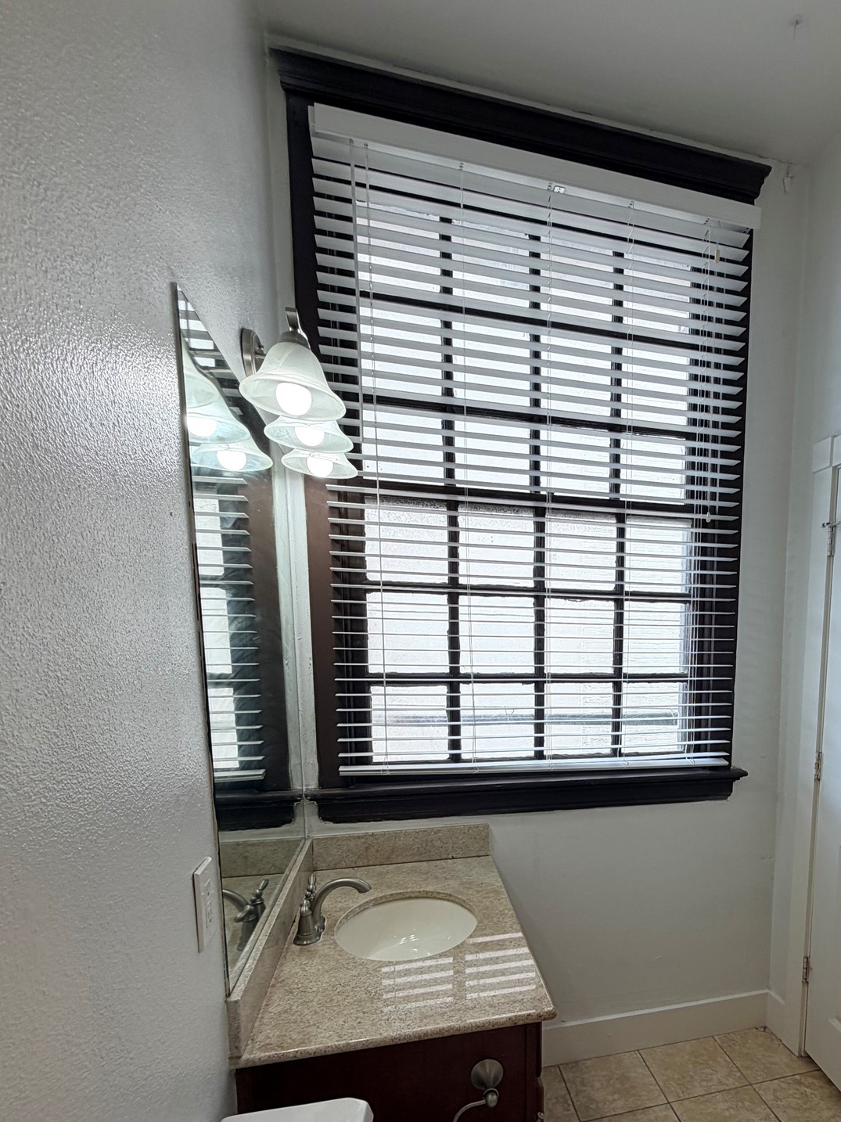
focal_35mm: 20
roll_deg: -0.9
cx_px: 587
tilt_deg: -8.2
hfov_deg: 63.6
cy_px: 738
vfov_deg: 79.4
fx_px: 648
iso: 50
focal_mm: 2.22
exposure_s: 1/120
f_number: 2.2
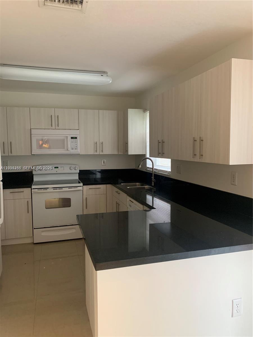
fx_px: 253
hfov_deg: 53.1
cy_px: 168
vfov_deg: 67.3
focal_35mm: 26
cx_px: 126
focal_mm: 4.25
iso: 320
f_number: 1.8
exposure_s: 1/60
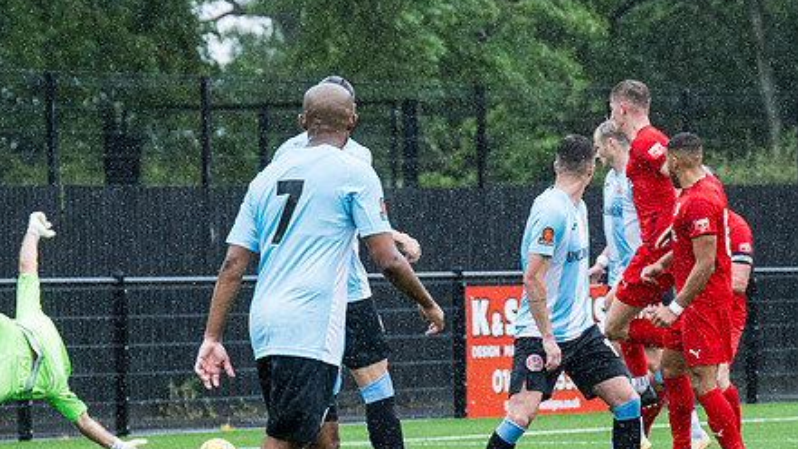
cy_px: 336
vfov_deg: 3.5
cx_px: 340
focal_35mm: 350
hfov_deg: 6.2
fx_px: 7405
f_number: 4
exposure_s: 1/1600
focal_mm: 115
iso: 1000
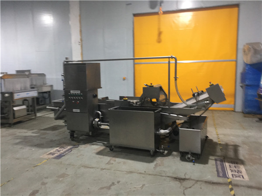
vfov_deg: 48.2
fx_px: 219
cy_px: 98
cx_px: 131
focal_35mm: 29
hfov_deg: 61.7
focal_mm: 4.15
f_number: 2.2
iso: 200
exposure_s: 1/20
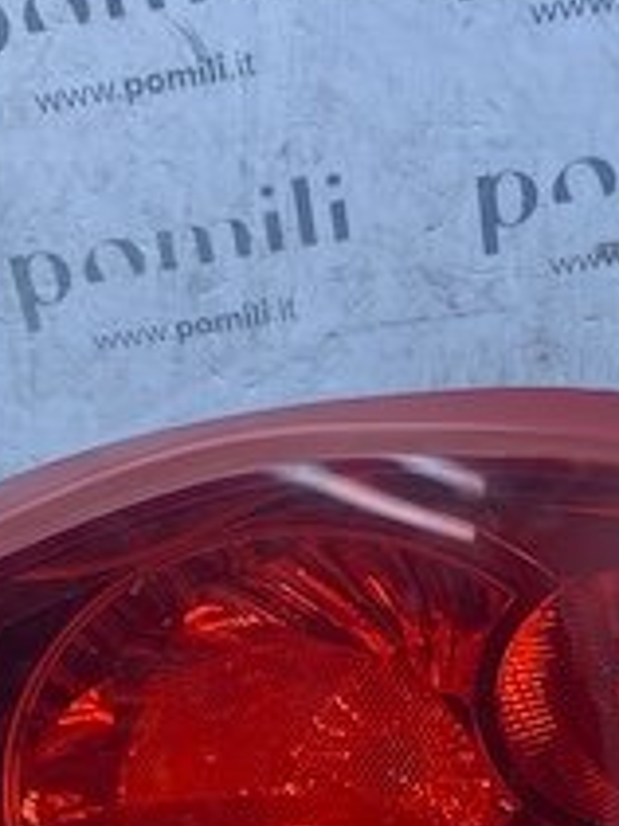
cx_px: 255
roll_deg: +1.1
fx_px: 1885
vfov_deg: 23.0
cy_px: 943
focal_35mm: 79
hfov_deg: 18.6
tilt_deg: -42.5
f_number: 1.8
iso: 32
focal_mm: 4.25
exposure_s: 1/662
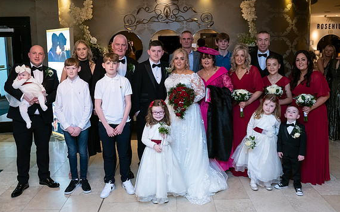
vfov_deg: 39.2
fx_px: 296
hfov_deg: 59.7
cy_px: 85
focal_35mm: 32
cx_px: 175
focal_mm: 27
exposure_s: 1/160
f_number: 5
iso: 1600
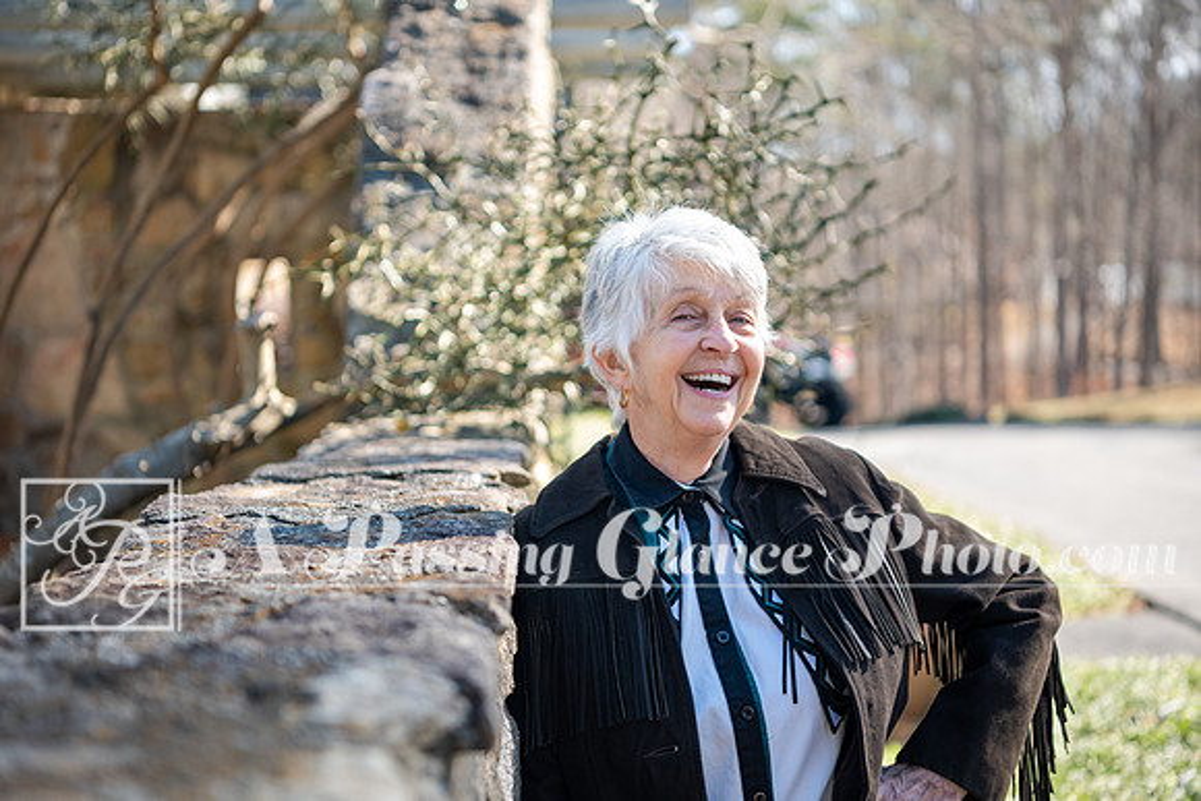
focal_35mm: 70
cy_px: 400
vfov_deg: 19.5
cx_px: 600
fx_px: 2336
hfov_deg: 28.8
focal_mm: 70
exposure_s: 1/1250
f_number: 3.2
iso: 900
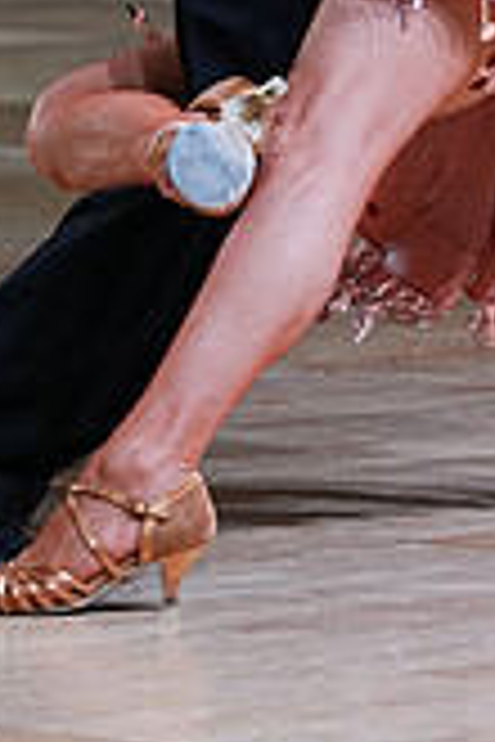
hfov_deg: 3.4
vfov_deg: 5.1
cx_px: 619
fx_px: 8249
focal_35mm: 400
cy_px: -436
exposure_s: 1/400
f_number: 4
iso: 800
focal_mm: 114
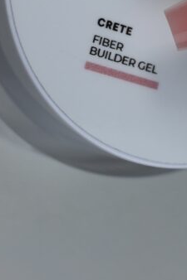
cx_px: 202
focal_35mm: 136
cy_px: 9
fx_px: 1061
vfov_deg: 14.9
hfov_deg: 10.0
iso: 400
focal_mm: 34
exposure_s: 1/4000
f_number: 5
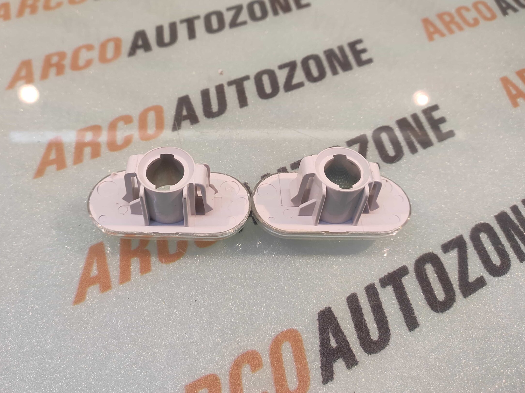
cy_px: 164
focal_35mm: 20
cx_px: 236
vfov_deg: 65.5
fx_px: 303
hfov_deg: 81.5
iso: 232
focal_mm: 4.74
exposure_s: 1/50
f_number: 1.79
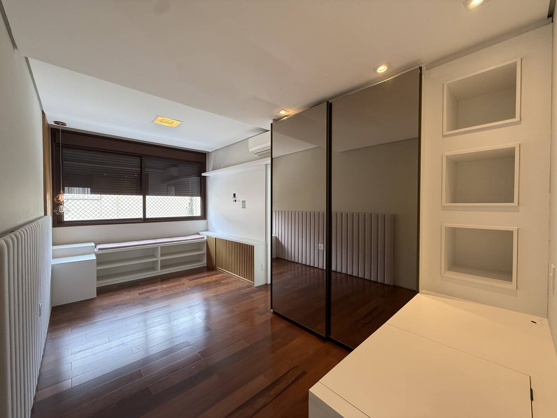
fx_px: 225
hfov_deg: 102.1
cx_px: 278
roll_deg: -0.4
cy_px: 209
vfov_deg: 85.7
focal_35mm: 14
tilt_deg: -0.4
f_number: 2.2
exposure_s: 1/120
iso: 160
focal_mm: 2.22
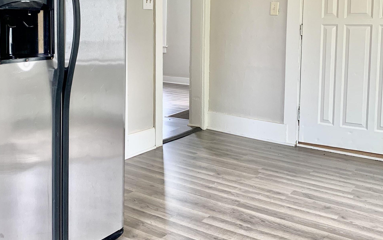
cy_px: 59
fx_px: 459
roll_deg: -0.7
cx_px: 142
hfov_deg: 44.9
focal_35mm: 44
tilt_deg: -4.8
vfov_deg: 28.8
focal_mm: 4.25
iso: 80
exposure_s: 1/120
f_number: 1.8
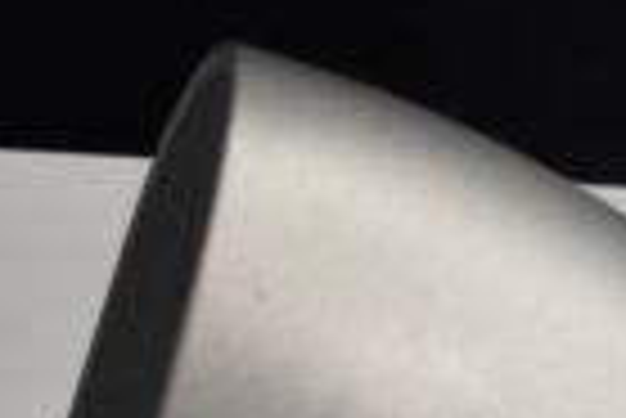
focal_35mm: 171
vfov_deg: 7.7
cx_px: 649
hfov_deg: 11.9
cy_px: 852
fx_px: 2977
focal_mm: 26
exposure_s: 1/40
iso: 1000
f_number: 4
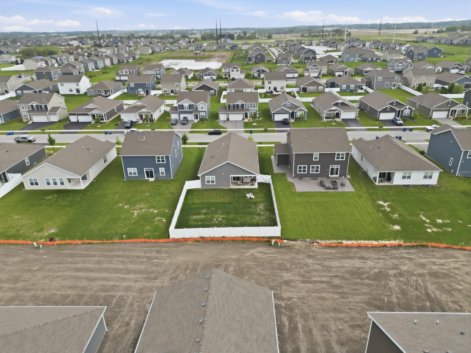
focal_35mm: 24
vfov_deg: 56.8
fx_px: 327
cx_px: 236
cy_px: 176
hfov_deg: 71.6
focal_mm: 6.7
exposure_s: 1/1000
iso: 140
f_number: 1.7
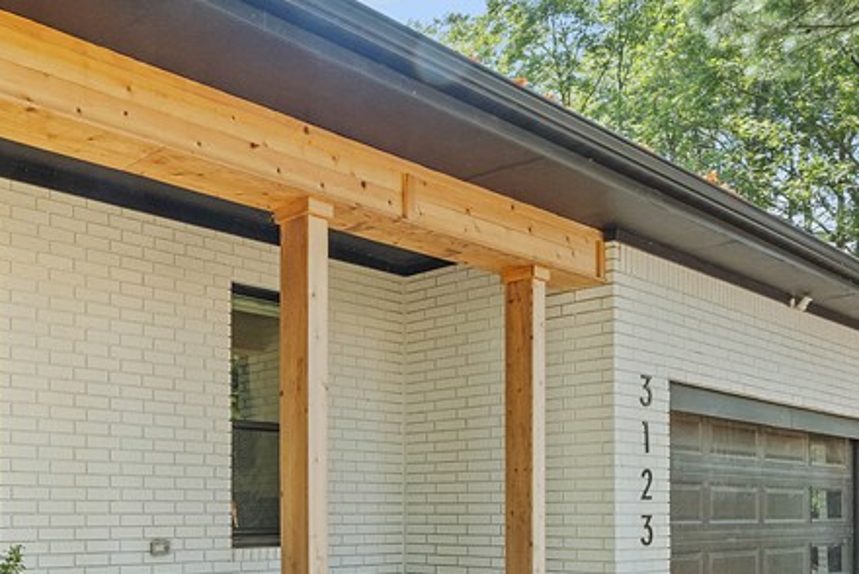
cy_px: 519
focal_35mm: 38
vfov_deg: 33.4
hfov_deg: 46.1
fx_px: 901
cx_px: 88
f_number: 11
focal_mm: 15.3
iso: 800
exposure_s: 1/100
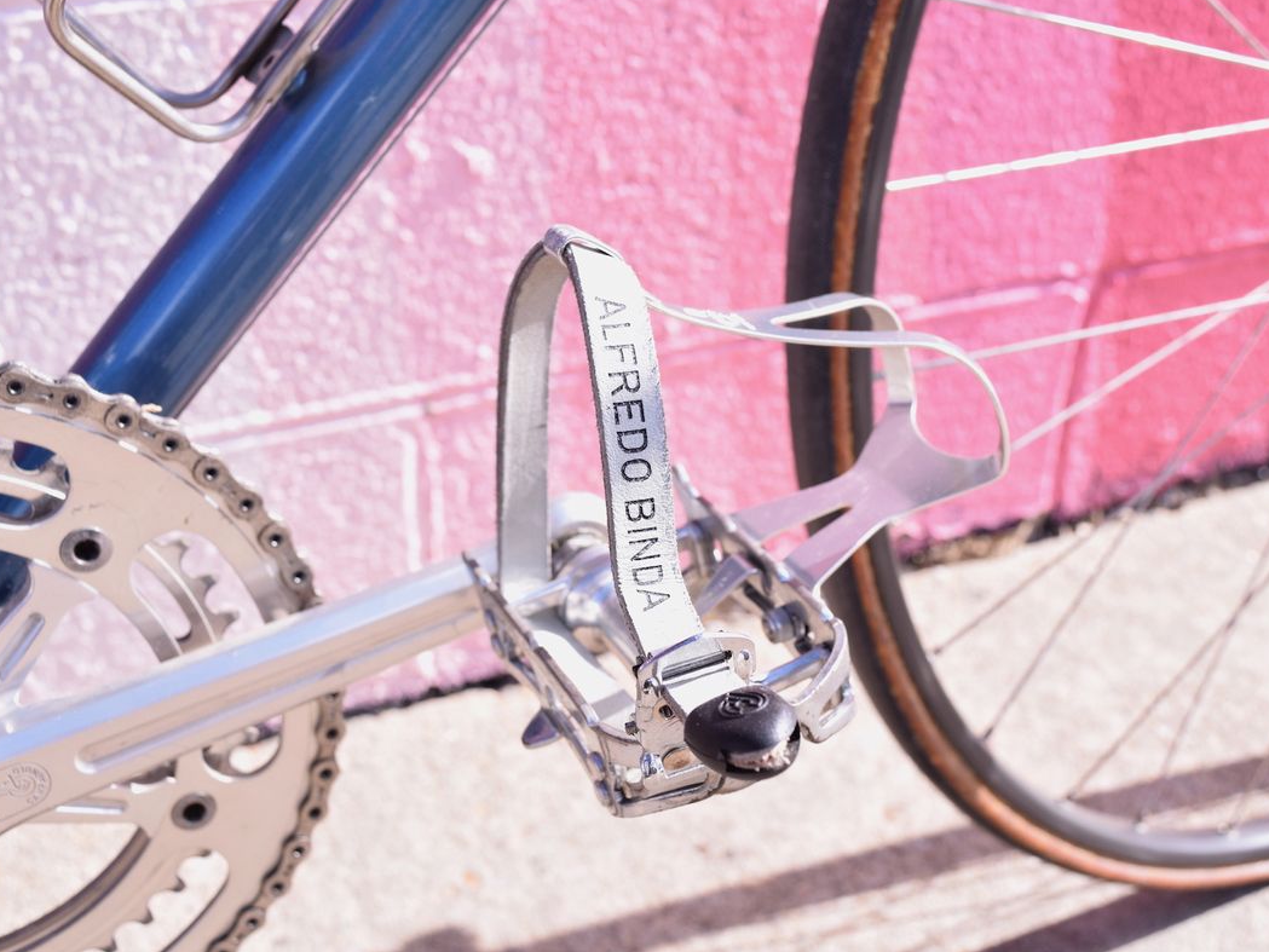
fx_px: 1633
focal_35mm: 45
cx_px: 635
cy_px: 471
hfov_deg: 42.5
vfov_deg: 32.5
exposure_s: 1/320
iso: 400
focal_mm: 27
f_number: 9
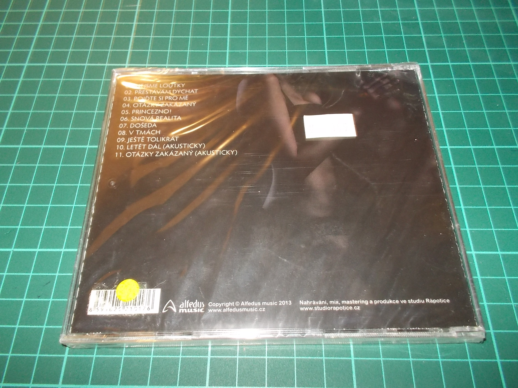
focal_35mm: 29
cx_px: 259
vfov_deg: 48.2
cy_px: 194
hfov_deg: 61.7
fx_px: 434
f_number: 3.3
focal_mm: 4.1
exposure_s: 1/30
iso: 200
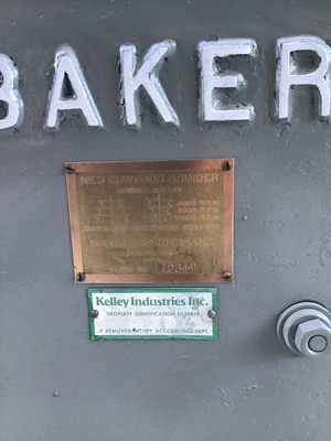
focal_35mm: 31
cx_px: 166
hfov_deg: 45.4
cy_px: 220
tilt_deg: -12.4
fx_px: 395
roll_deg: +2.7
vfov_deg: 58.4
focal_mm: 3.3
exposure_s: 1/30
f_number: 2.4
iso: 32
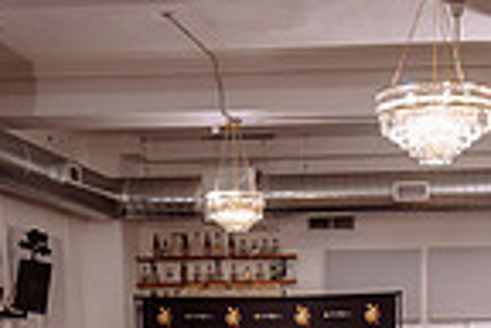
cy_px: 606
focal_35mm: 97
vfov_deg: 12.7
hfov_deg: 20.8
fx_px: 1323
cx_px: 399
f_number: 2.8
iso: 1600
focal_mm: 24
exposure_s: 1/250
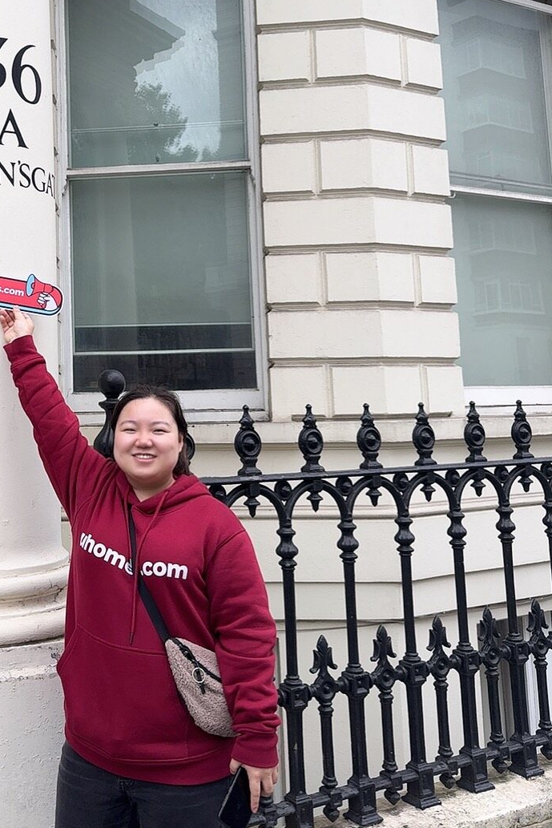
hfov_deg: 33.7
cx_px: 84
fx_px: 874
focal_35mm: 38
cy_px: 289
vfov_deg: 50.0
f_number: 1.78
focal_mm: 6.76
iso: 80
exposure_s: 1/693
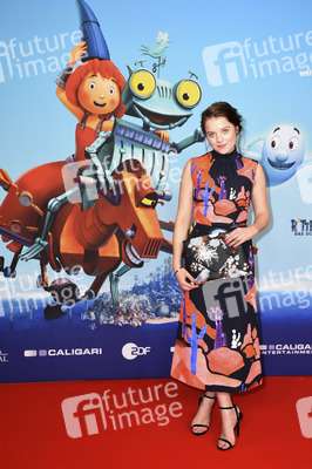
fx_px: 625
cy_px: 234
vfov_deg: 41.1
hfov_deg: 28.0
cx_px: 156
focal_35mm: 48
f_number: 4.5
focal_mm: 32
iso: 720
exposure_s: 1/160
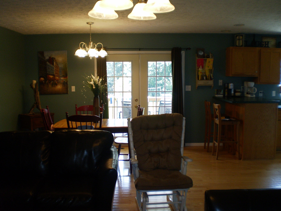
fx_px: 292
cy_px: 106
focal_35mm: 36
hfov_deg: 51.4
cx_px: 140
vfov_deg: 39.7
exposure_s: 1/30
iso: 125
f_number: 3.1
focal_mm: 6.3
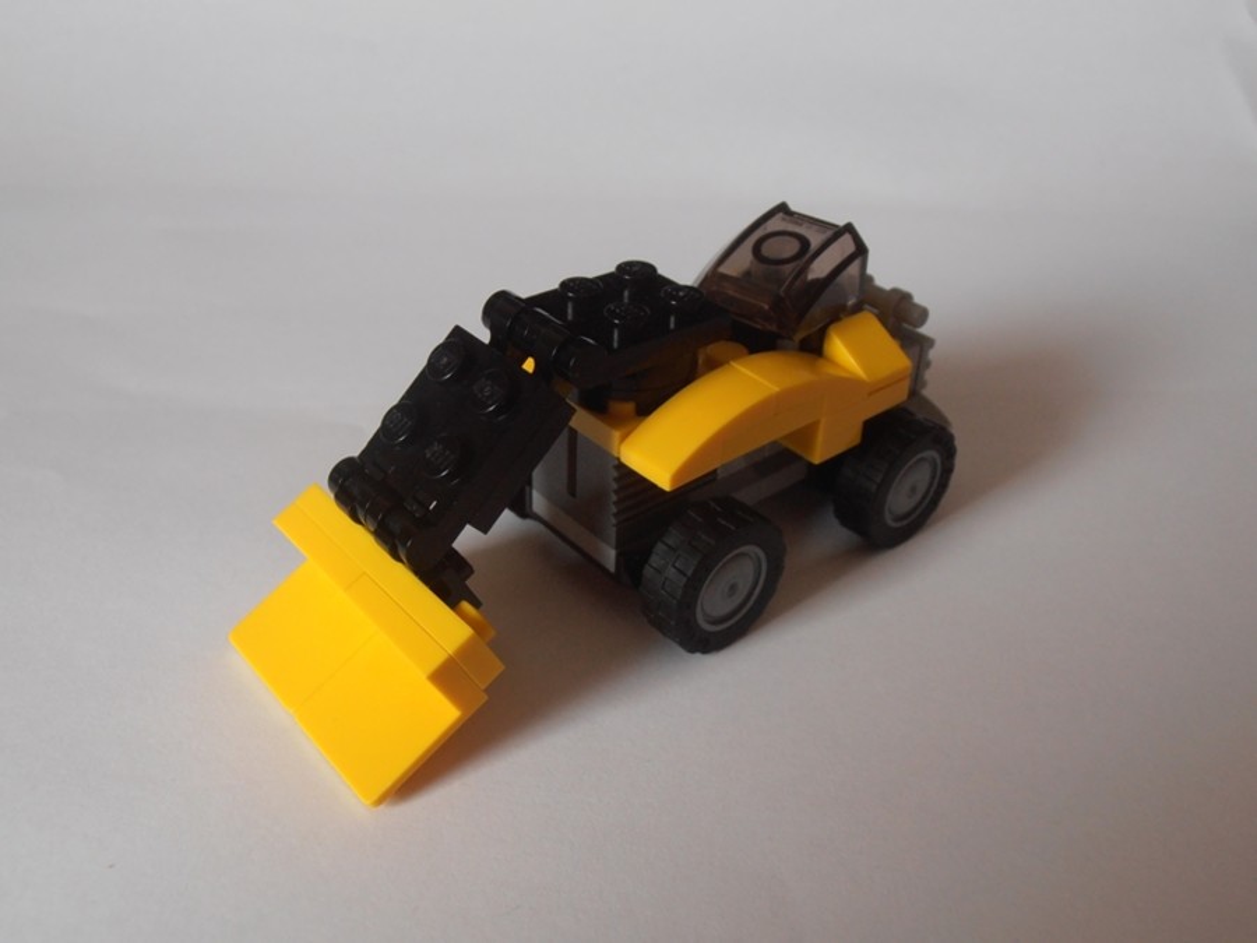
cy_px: 472
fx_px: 1344
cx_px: 628
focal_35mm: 37
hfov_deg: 50.1
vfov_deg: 38.7
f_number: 3.9
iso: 125
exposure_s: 1/25
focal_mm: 6.61
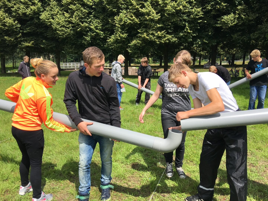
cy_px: 100
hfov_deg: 61.7
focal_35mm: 29
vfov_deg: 48.2
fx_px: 225
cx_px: 134
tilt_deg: -7.8
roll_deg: +0.6
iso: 25
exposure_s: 1/1479
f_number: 2.2
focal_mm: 4.15
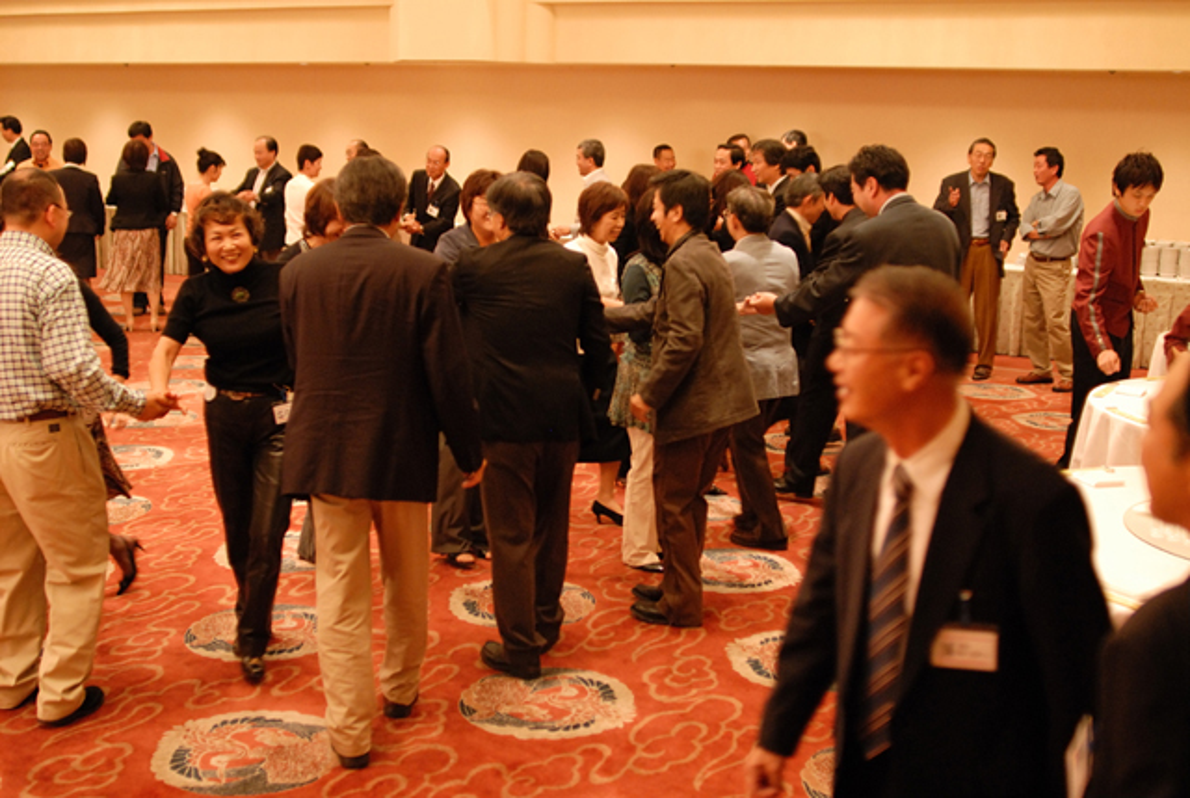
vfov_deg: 32.0
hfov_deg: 46.3
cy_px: 399
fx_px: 1391
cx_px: 595
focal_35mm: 42
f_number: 2
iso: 800
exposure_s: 1/60
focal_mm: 28
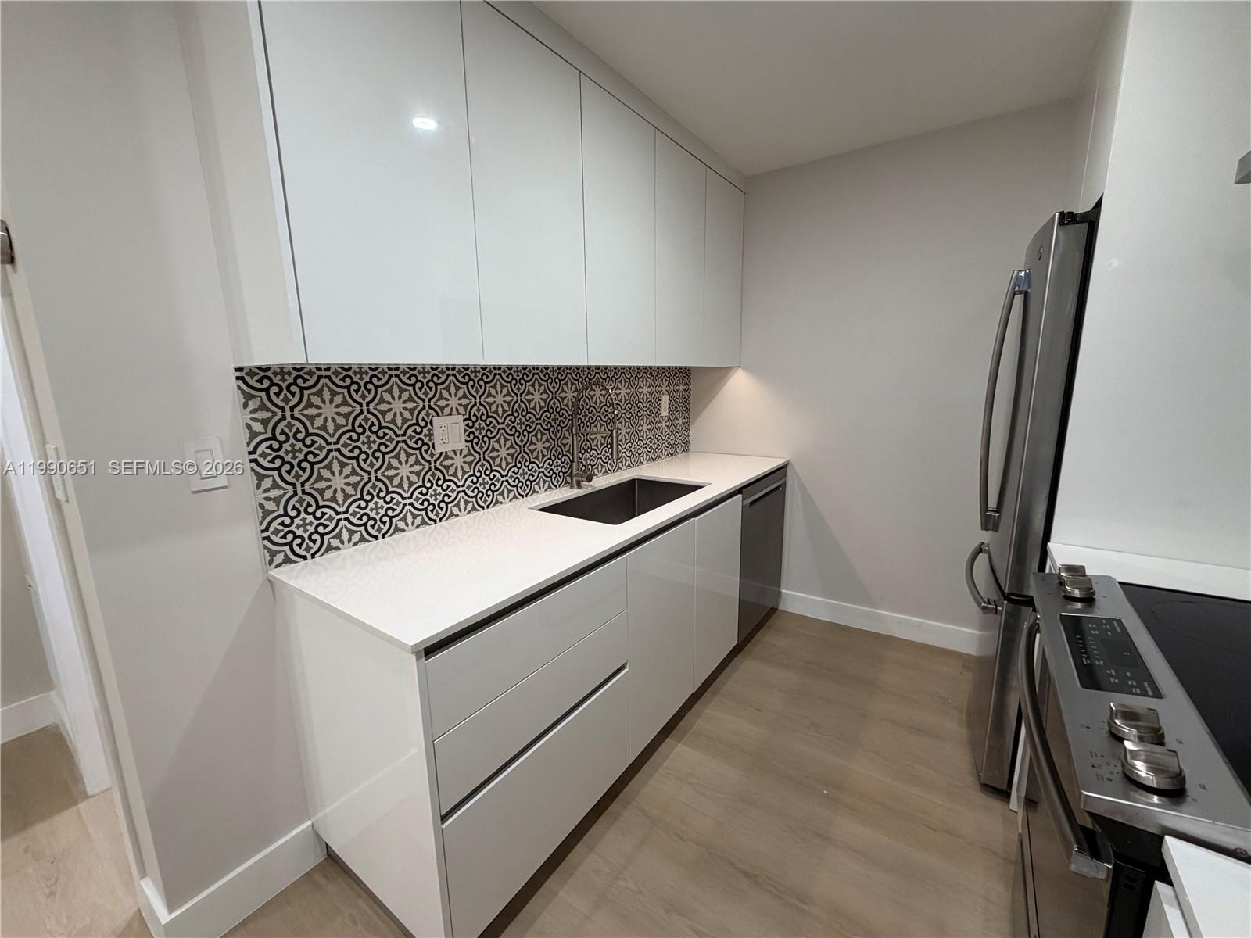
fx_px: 506
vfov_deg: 85.7
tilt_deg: -10.7
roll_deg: +1.4
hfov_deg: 102.1
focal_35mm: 14
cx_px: 626
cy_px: 469
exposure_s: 1/60
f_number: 2.2
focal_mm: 2.22
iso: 200
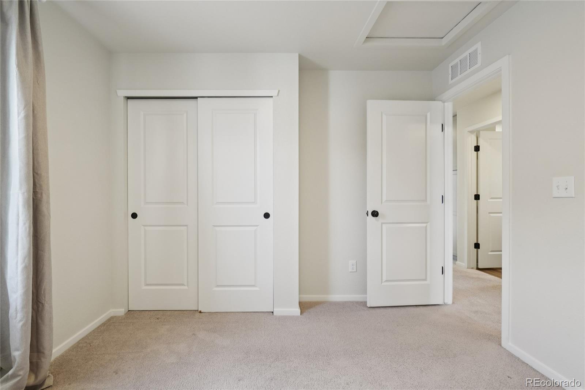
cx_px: 292
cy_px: 195
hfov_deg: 100.4
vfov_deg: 77.3
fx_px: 244
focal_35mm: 15
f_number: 8
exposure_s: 1/30
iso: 400
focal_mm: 10
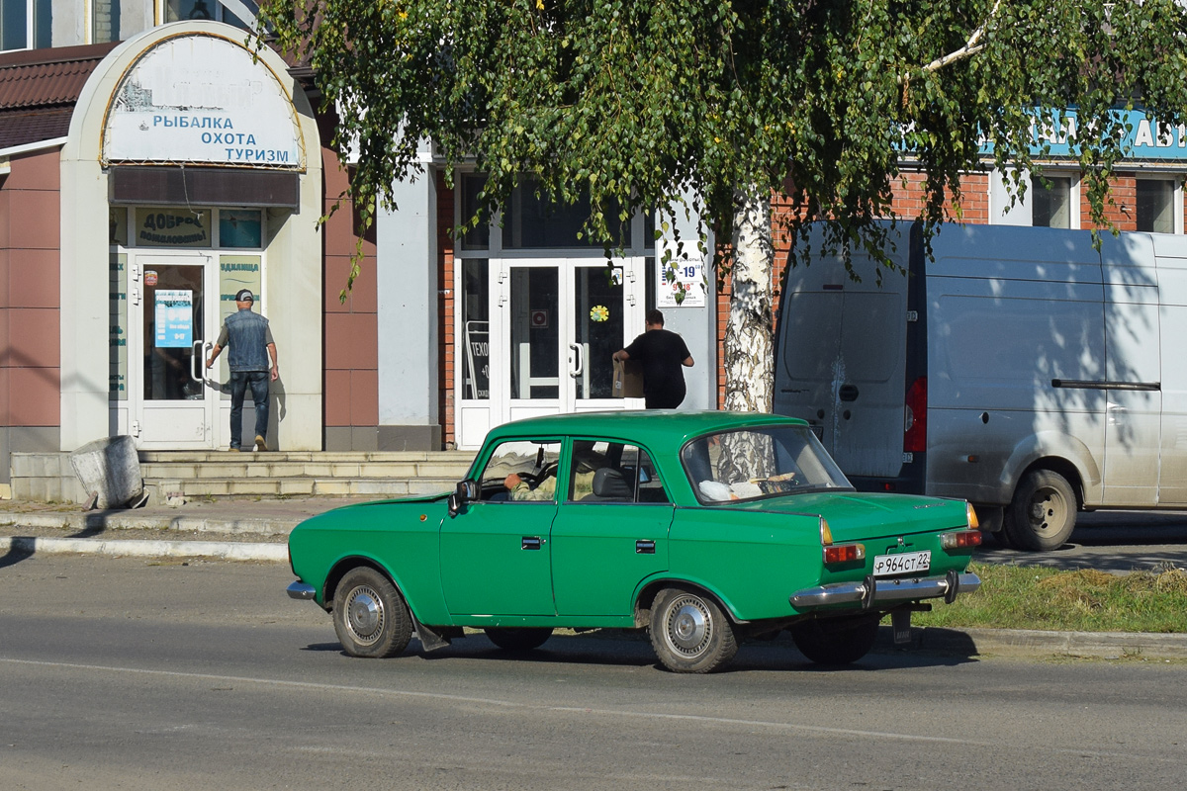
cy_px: 396
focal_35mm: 82
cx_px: 594
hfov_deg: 24.6
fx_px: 2720
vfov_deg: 16.6
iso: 200
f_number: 7.1
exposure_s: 1/1250
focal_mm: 55
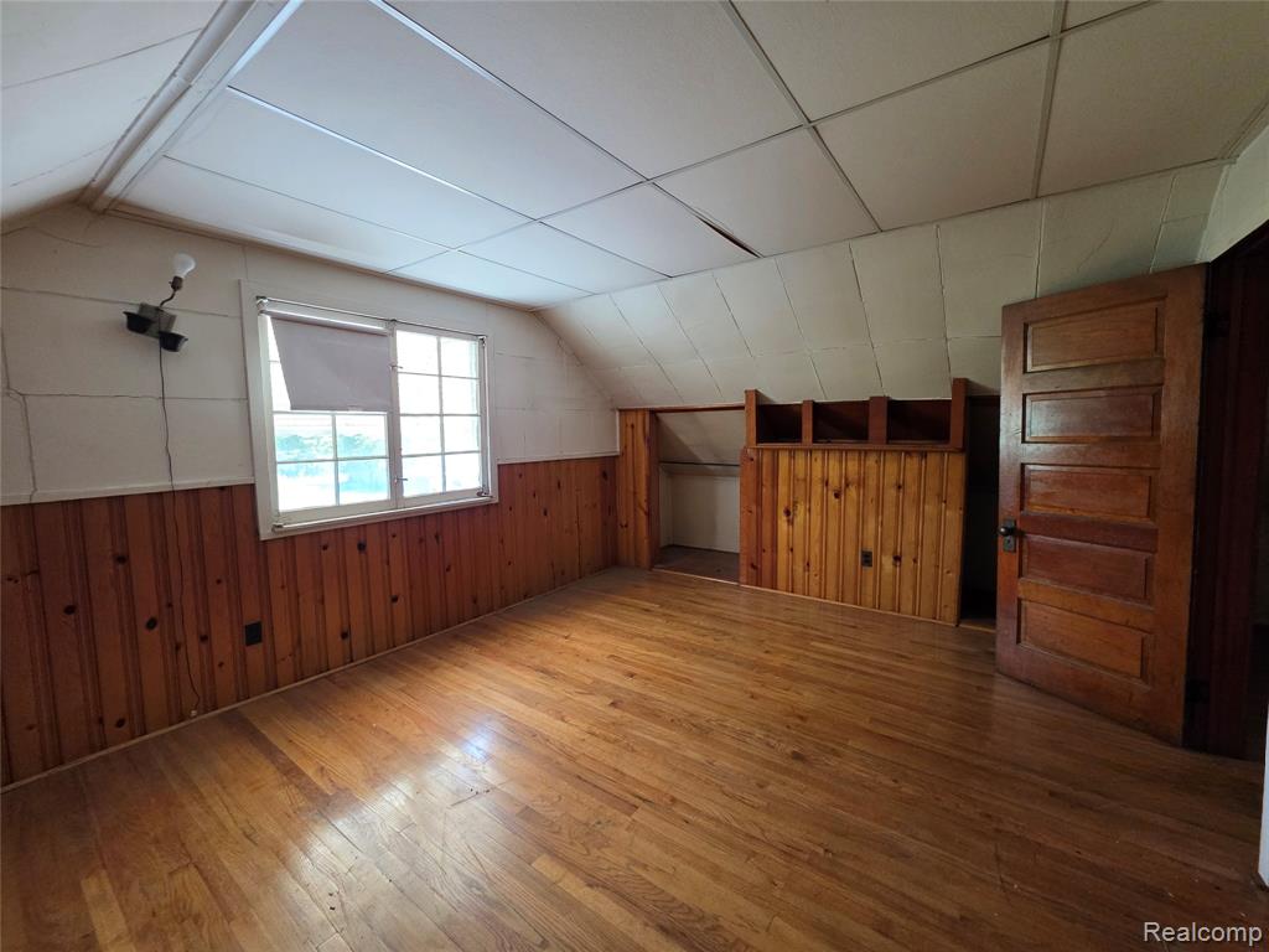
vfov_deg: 89.9
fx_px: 477
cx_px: 634
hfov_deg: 106.2
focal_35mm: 13
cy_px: 476
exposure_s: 1/240
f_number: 1.9
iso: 500
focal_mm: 2.2
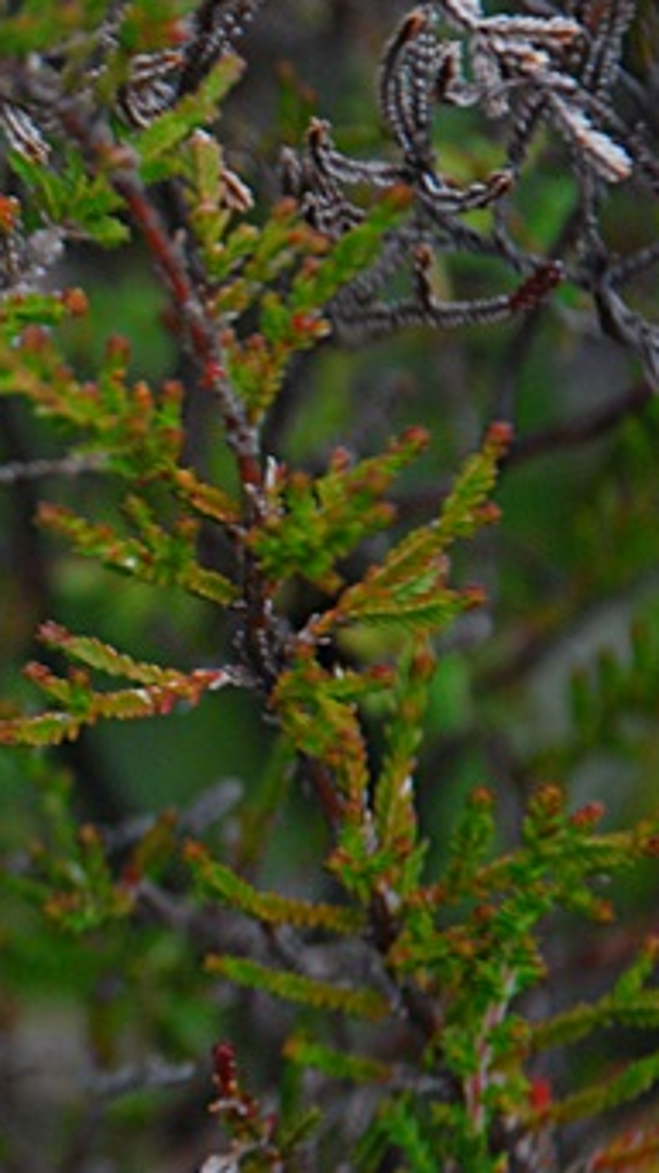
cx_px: -707
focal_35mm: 368
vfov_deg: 5.9
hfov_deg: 3.3
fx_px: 11449
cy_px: 679
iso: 400
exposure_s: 1/60
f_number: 5.6
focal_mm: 100
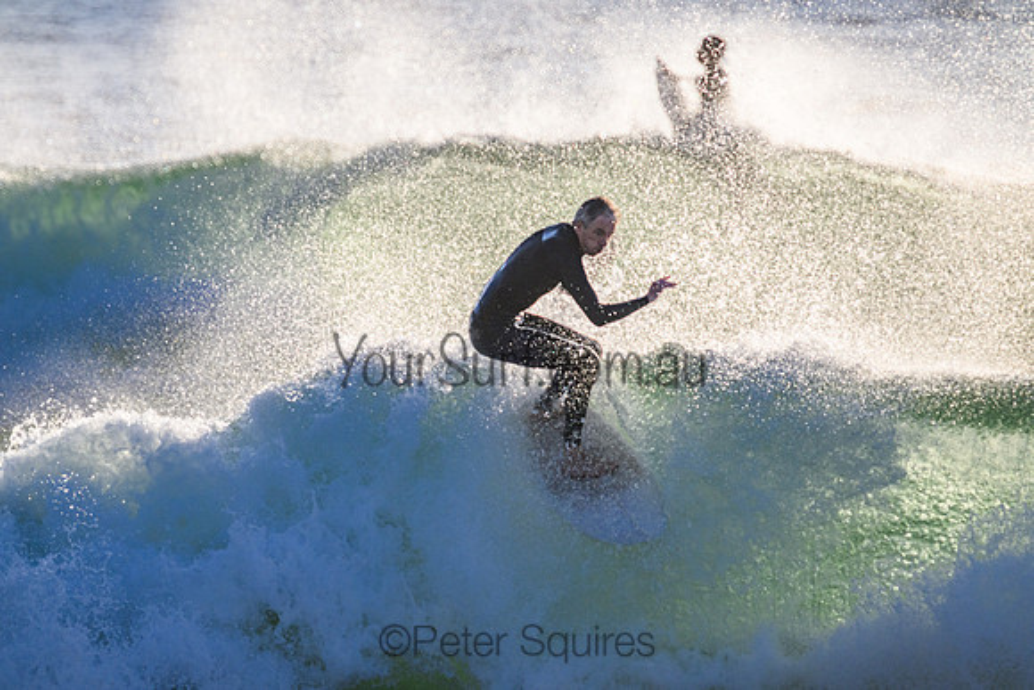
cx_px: 517
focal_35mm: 800
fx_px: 22982
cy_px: 345
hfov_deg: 2.6
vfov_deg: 1.7
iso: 1000
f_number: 11
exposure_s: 1/2000
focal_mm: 800
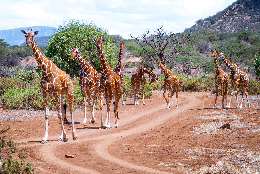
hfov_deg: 11.8
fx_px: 1258
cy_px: 87
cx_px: 130
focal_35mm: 174
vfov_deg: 7.9
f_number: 14
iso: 200
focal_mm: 116
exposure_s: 1/125
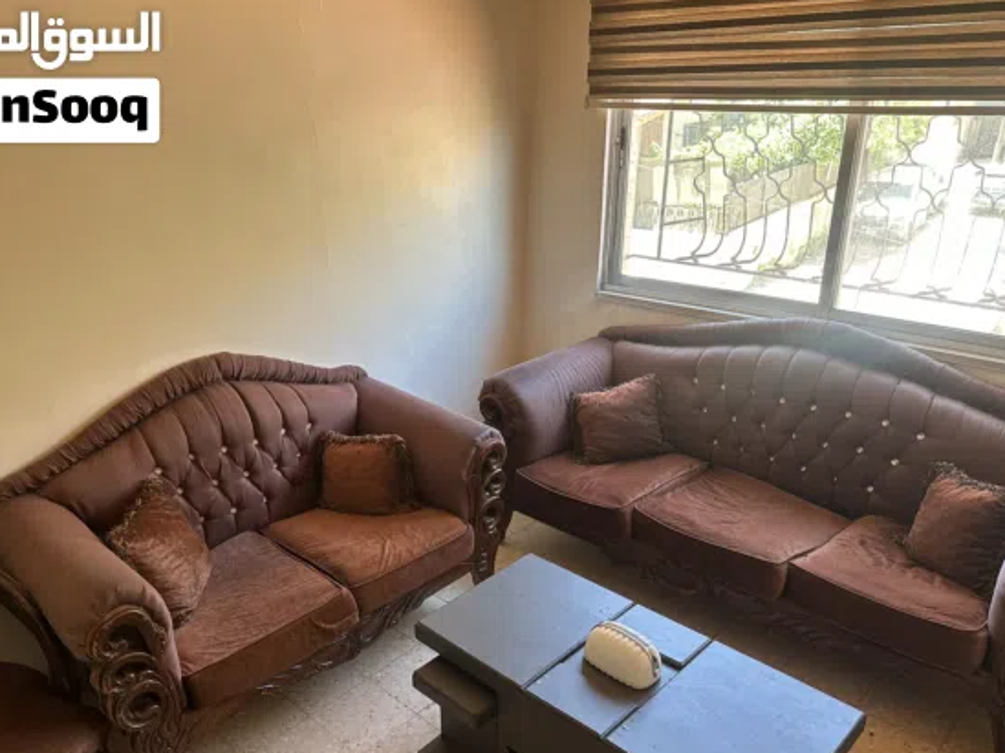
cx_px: 436
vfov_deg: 49.6
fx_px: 812
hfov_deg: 63.2
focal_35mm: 28
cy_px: 407
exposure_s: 1/121
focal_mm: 6.86
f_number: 1.78
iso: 125
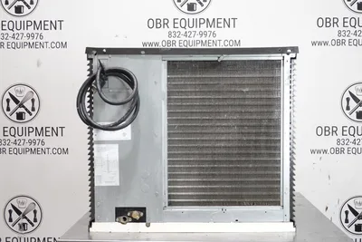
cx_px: 181
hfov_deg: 42.7
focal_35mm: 46
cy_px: 121
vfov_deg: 29.3
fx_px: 463
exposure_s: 1/50
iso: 1600
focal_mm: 16.86
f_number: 4
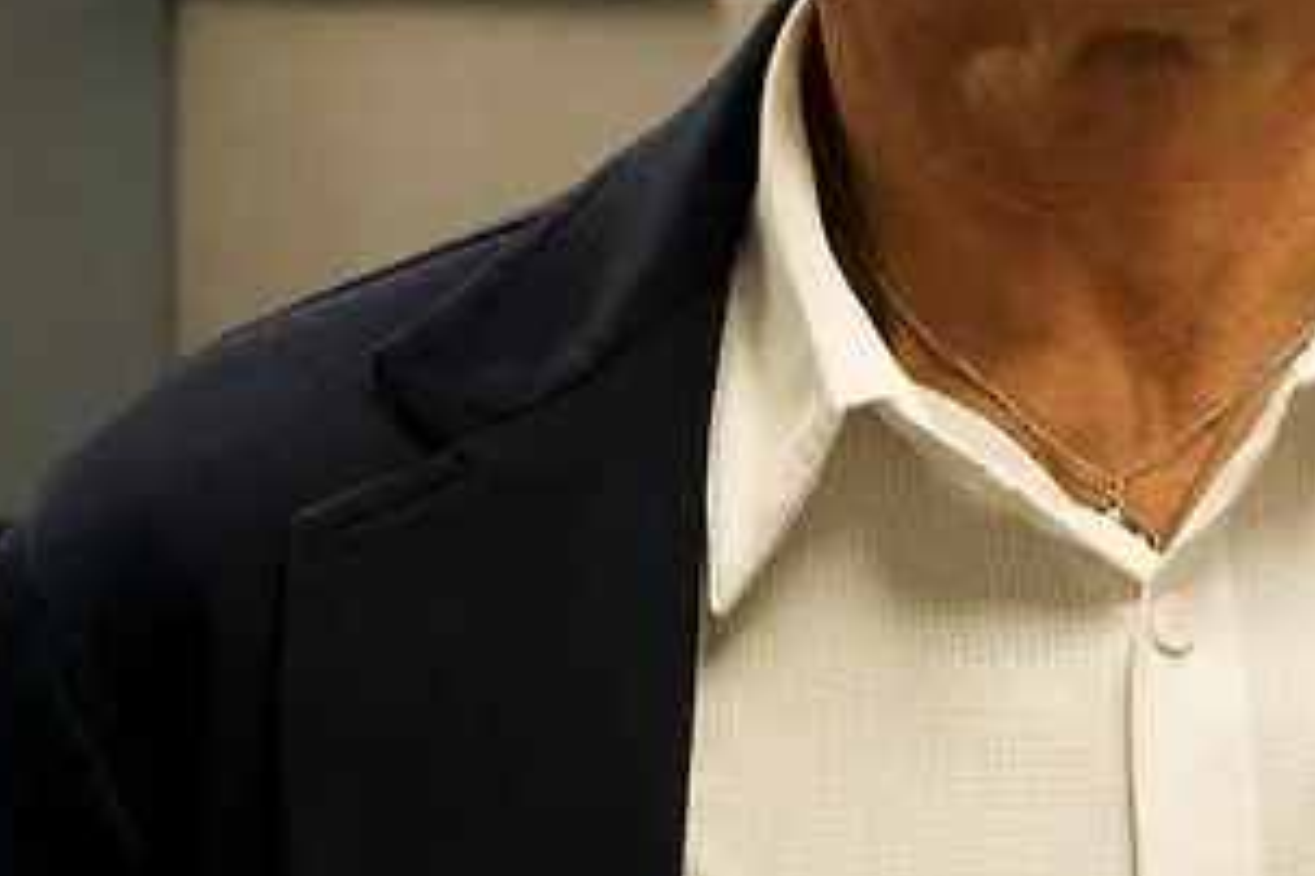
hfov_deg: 11.1
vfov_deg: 7.4
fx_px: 6720
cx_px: 1159
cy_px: -234
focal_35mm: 184
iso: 2000
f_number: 4.5
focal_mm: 31
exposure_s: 1/160
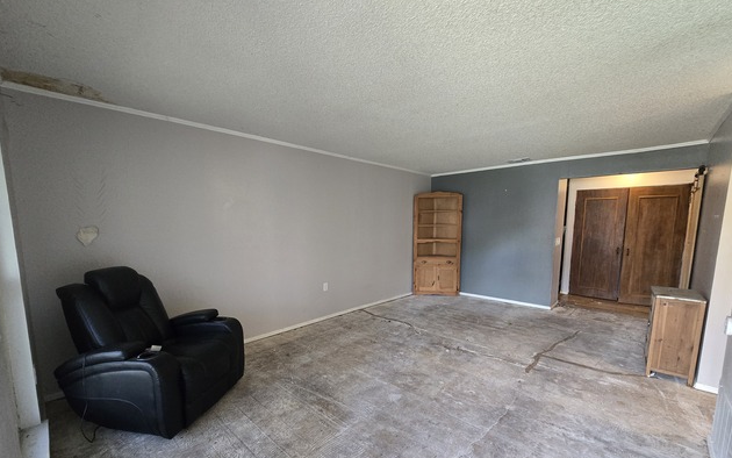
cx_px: 363
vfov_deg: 77.9
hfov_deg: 105.3
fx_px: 279
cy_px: 271
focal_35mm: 14
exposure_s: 1/60
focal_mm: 2.2
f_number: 2.2
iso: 640
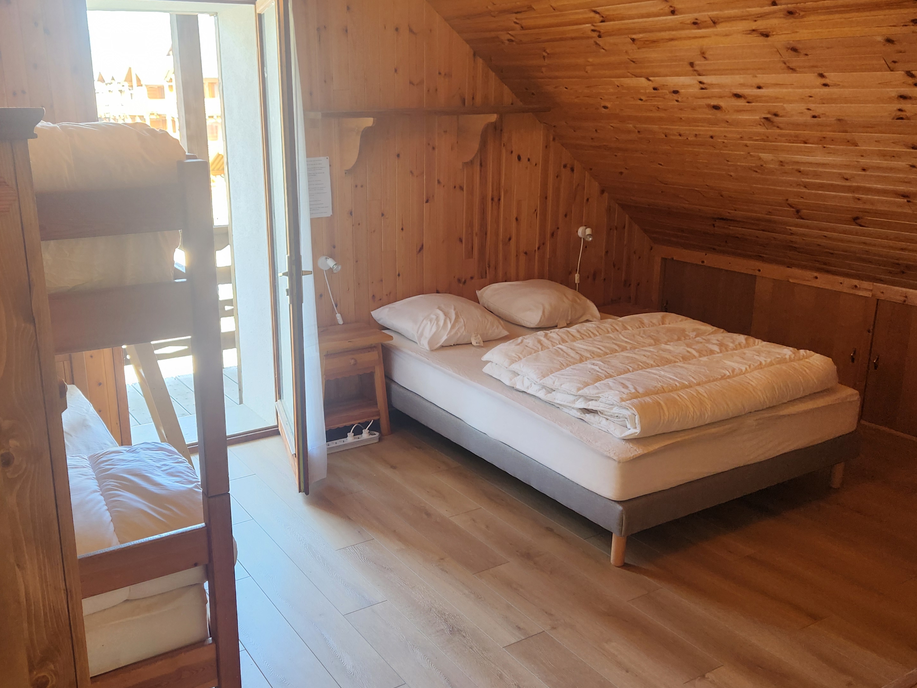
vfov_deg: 44.1
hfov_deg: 56.3
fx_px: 848
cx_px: 360
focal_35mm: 32
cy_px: 329
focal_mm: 5.4
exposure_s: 1/100
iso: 200
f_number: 1.8
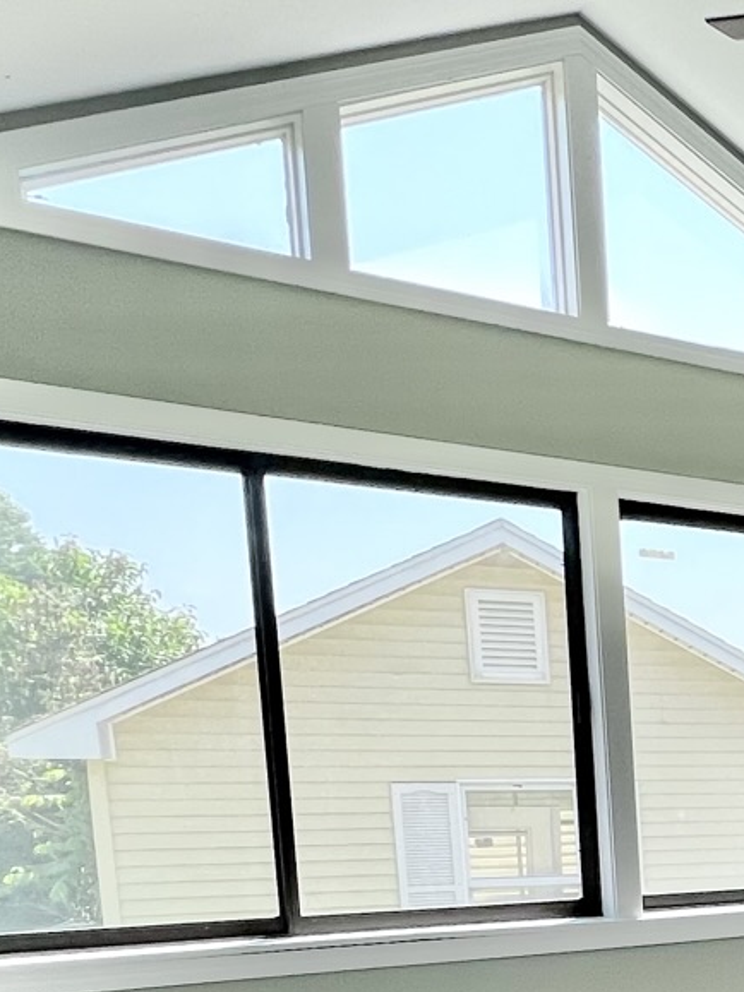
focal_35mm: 46
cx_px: 1363
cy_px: 932
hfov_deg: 20.8
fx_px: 1319
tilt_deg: -7.2
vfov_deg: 37.9
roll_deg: -0.3
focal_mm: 1.57
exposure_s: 1/401
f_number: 1.8
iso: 32
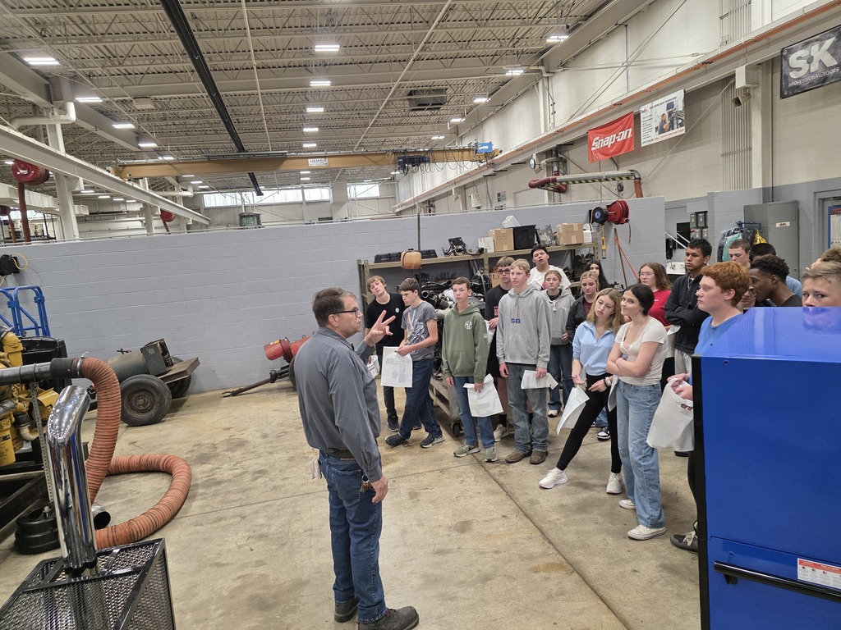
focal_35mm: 23
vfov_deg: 58.9
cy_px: 315
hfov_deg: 73.9
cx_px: 420
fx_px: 559
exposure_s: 1/180
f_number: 1.7
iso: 200
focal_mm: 6.3
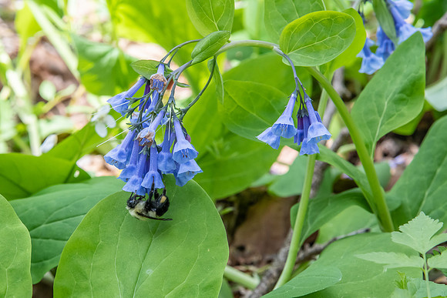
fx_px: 1952
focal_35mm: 157
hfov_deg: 13.1
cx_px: 165
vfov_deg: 8.7
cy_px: 168
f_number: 14
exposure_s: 1/200
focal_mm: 120
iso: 1100
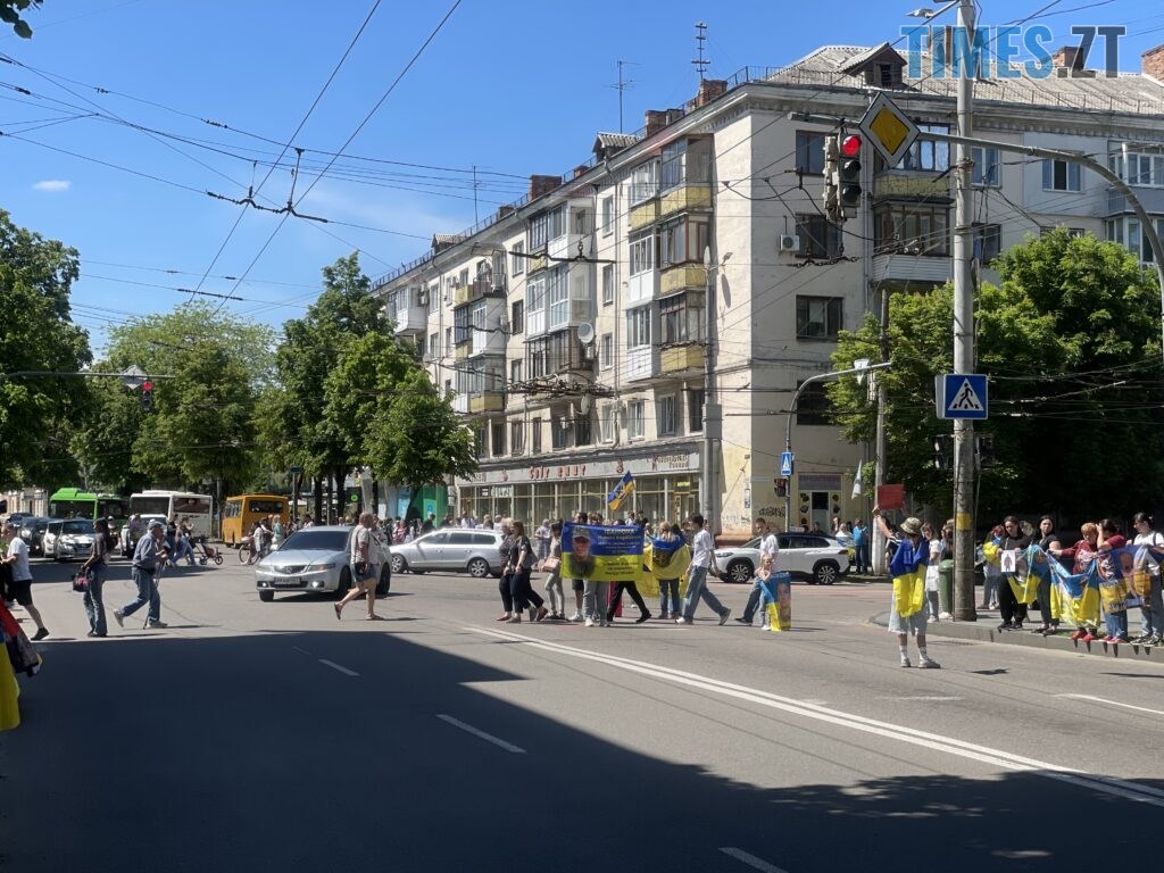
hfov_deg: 36.8
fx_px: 1749
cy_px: 436
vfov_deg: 28.0
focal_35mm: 52
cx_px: 582
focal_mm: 6
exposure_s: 1/1996
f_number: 2
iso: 32
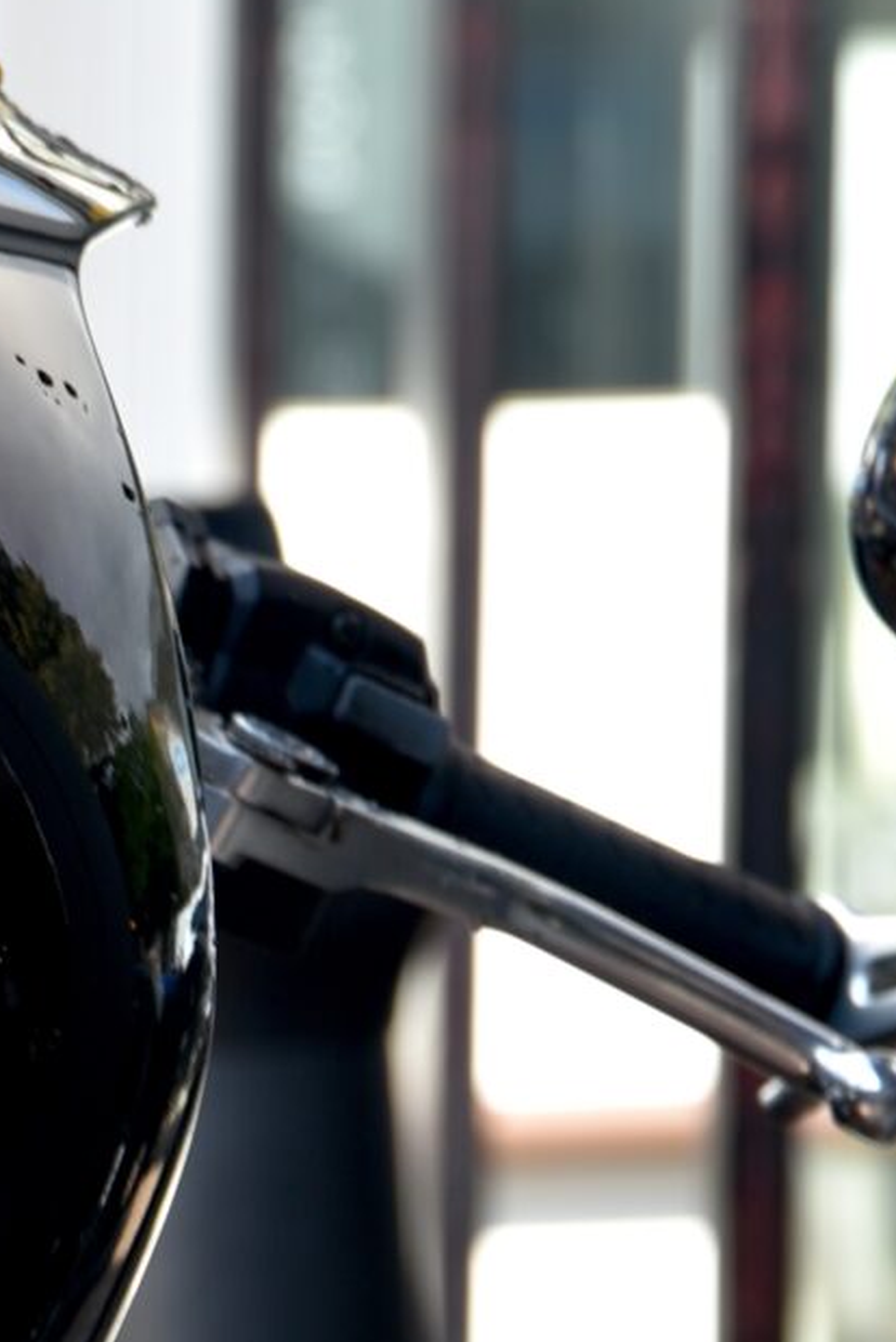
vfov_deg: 7.0
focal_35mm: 289
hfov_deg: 4.7
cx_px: -841
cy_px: 1877
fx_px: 10776
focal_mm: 70
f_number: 4.5
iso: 100
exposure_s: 1/80
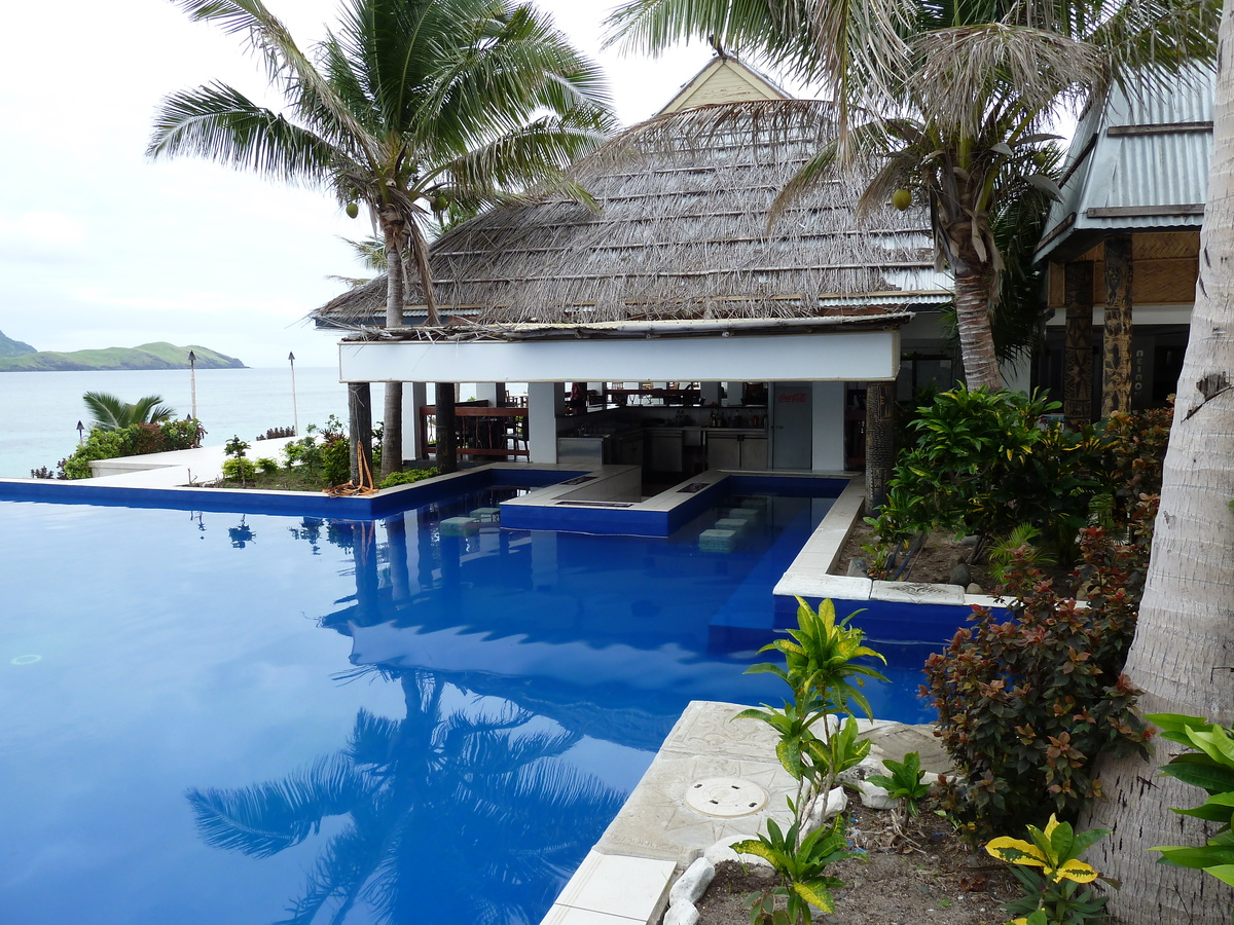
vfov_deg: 54.9
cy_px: 462
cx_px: 617
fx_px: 891
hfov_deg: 69.4
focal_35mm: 25
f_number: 4
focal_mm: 4.1
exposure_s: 1/250
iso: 80
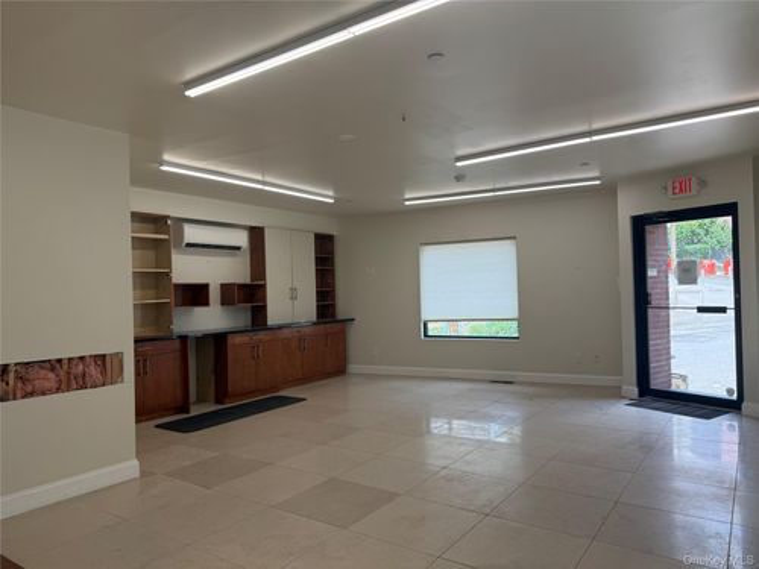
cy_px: 284
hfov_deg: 71.6
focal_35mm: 24
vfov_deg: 56.8
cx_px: 380
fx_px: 526
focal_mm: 6.76
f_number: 1.78
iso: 100
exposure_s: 1/535
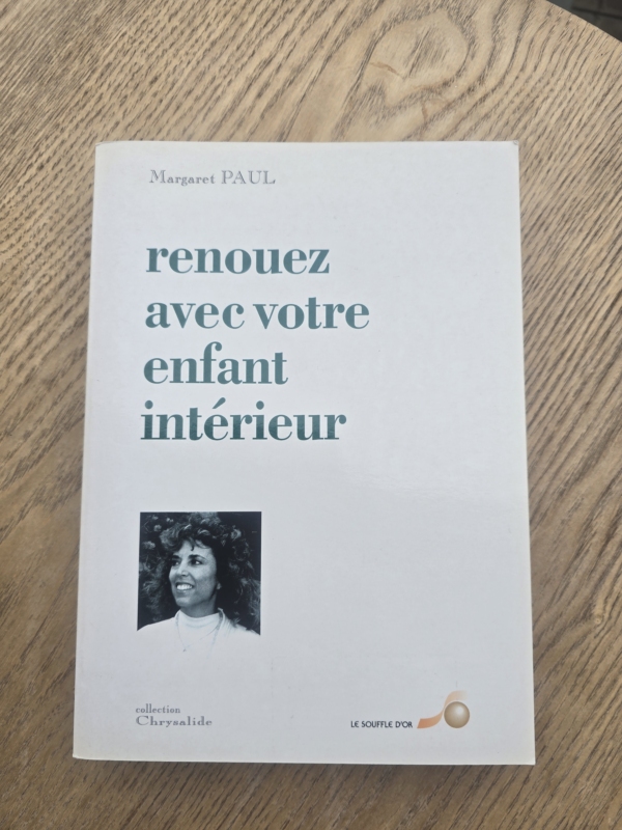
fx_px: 551
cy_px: 415
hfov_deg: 58.9
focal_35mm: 23
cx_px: 311
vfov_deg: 73.9
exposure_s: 1/180
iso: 20
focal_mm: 6.3
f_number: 1.7
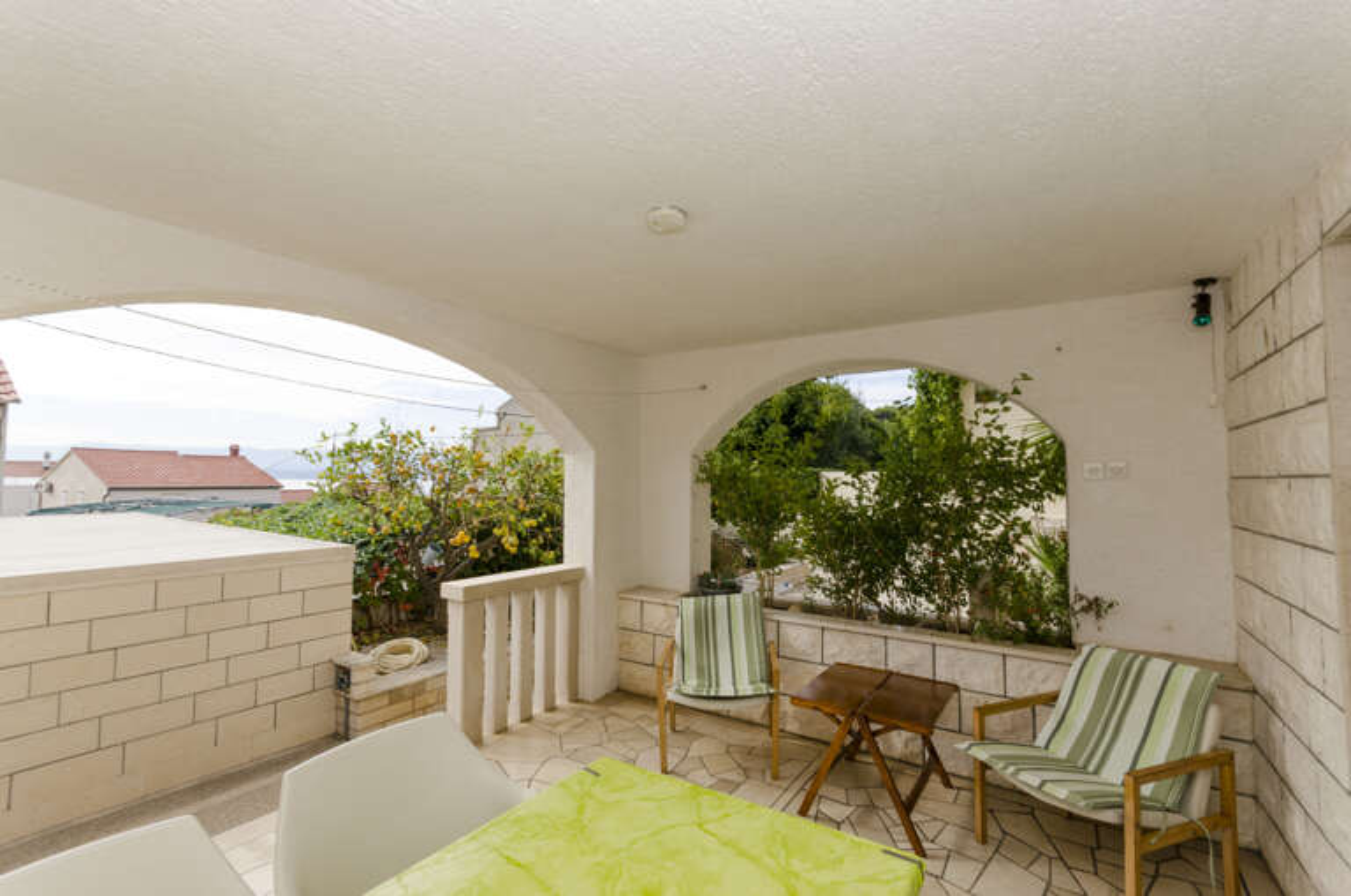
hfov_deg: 100.5
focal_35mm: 15
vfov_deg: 77.1
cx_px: 676
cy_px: 448
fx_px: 562
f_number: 8
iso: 100
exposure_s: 1/200
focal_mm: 10
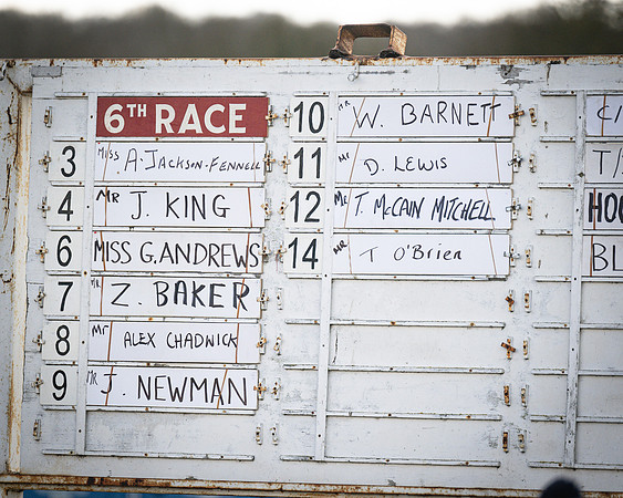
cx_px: 313
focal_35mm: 338
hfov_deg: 5.7
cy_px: 249
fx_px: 6230
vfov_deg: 4.6
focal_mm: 200
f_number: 2.8
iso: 400
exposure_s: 1/3200
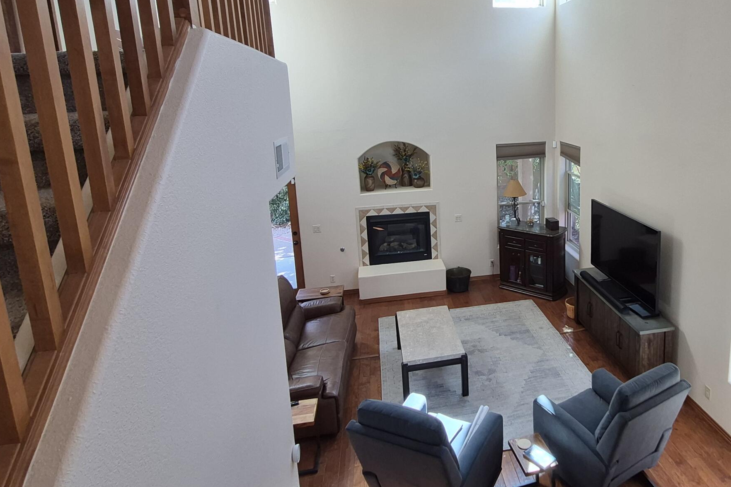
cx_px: 484
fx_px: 467
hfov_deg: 73.9
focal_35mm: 23
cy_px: 188
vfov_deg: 54.6
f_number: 2.2
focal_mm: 1.74
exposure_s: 1/60
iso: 64
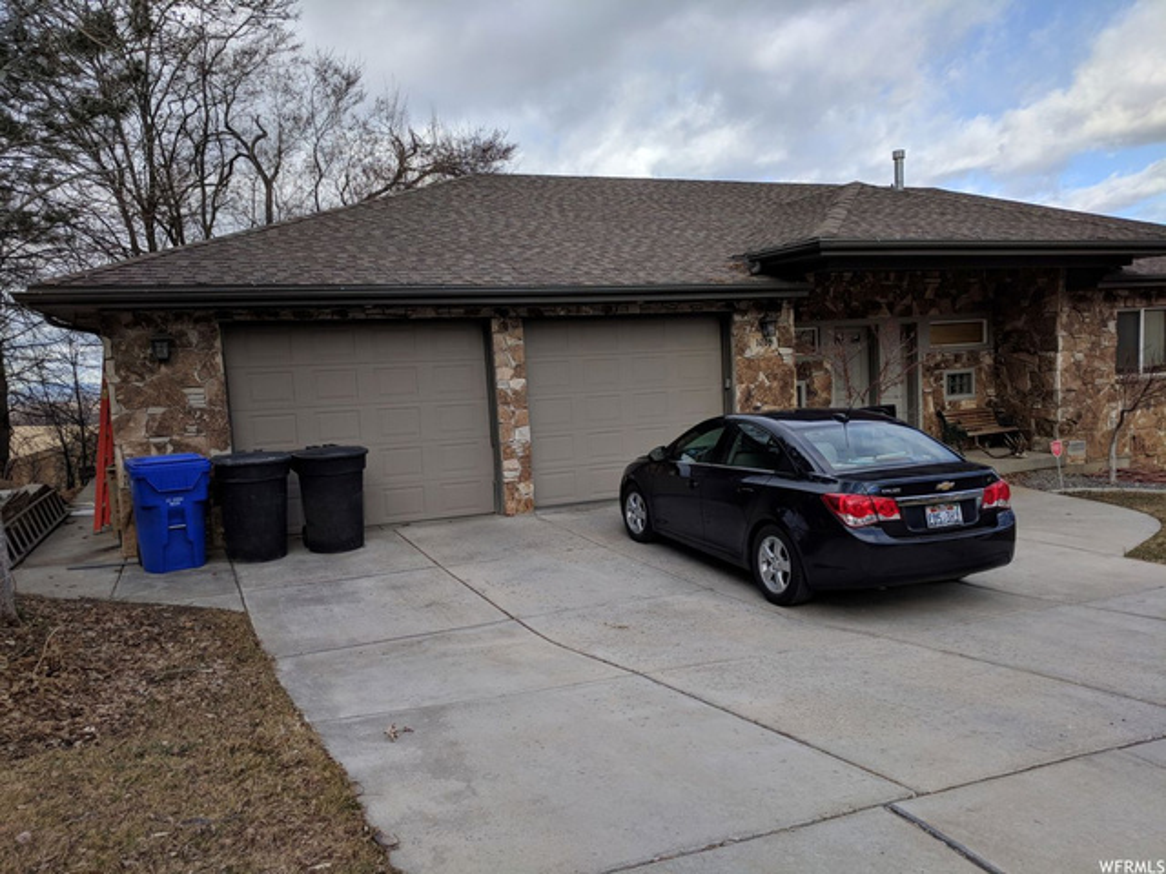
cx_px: 583
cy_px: 437
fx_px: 876
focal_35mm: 26
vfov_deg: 53.1
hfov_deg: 67.3
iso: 52
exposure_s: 1/1095
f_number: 2
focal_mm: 4.67
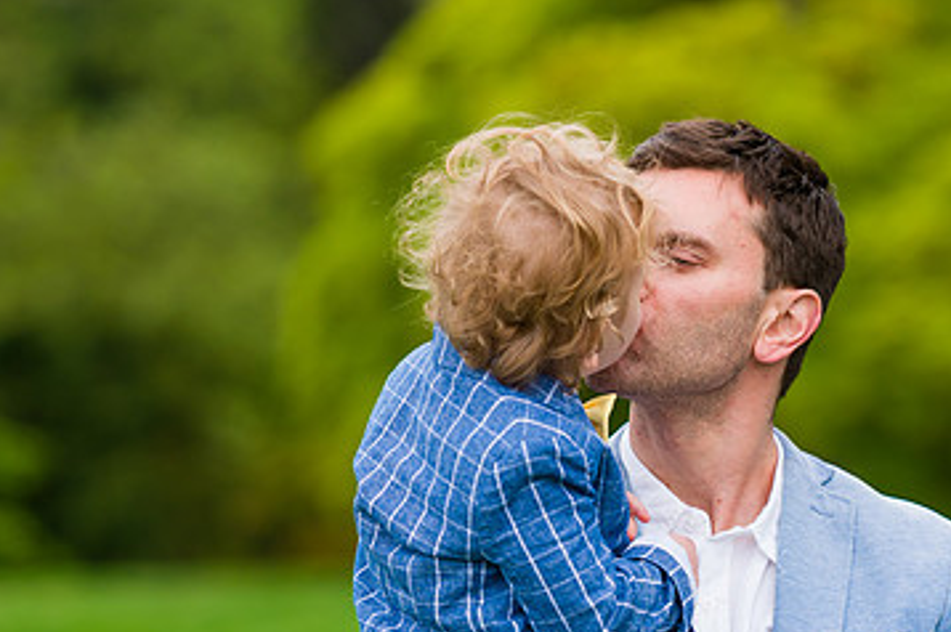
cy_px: 462
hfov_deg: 8.5
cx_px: 707
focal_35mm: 243
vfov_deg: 5.6
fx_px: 6413
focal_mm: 150
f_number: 3.5
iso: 200
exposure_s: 1/800
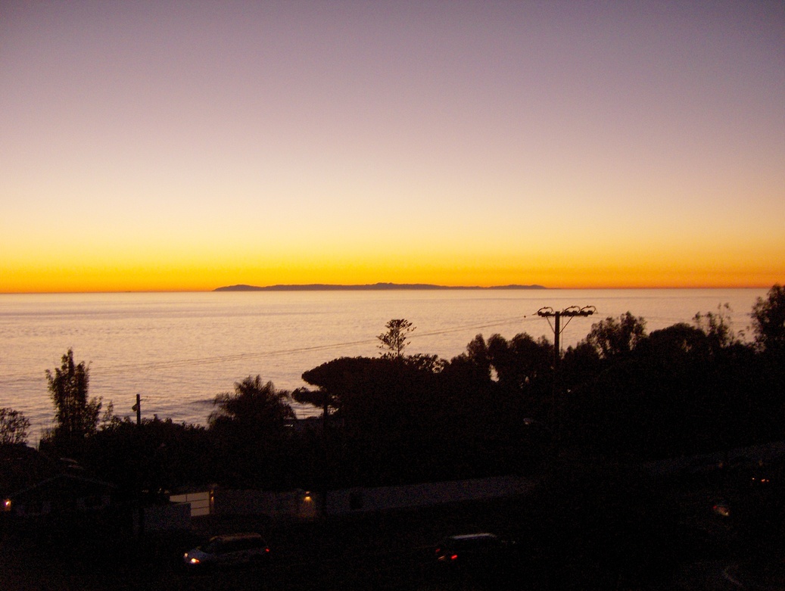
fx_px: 886
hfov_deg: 47.8
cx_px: 392
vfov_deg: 36.9
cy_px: 296
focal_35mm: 39
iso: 200
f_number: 2.8
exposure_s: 1/87
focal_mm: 8
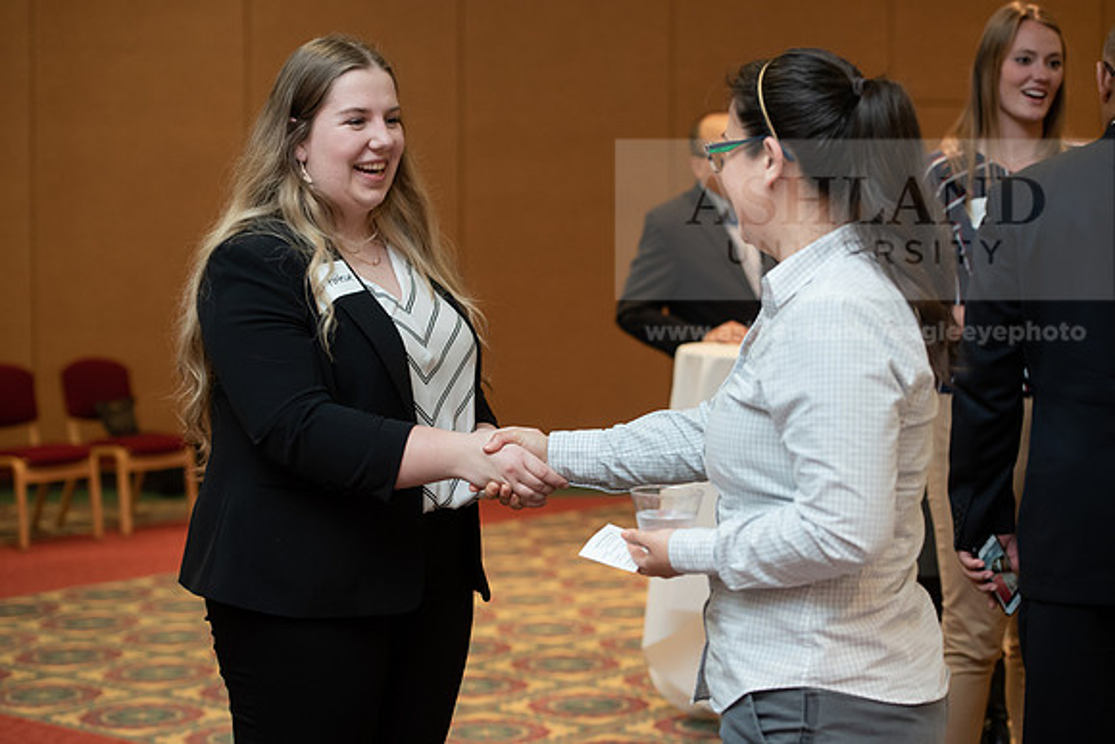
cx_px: 558
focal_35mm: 70
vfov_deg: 19.5
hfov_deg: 28.8
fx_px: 2168
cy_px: 372
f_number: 4
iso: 1600
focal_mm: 70
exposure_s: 1/200
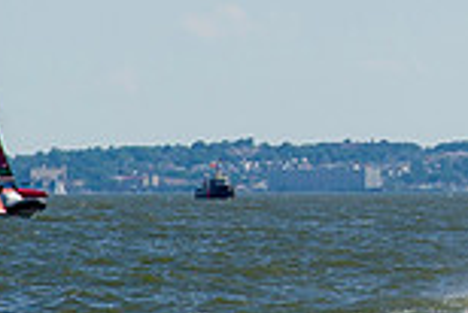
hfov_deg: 2.2
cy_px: -52
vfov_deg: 1.5
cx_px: 812
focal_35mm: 927
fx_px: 12062
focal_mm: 200
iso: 400
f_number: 5.6
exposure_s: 1/2500
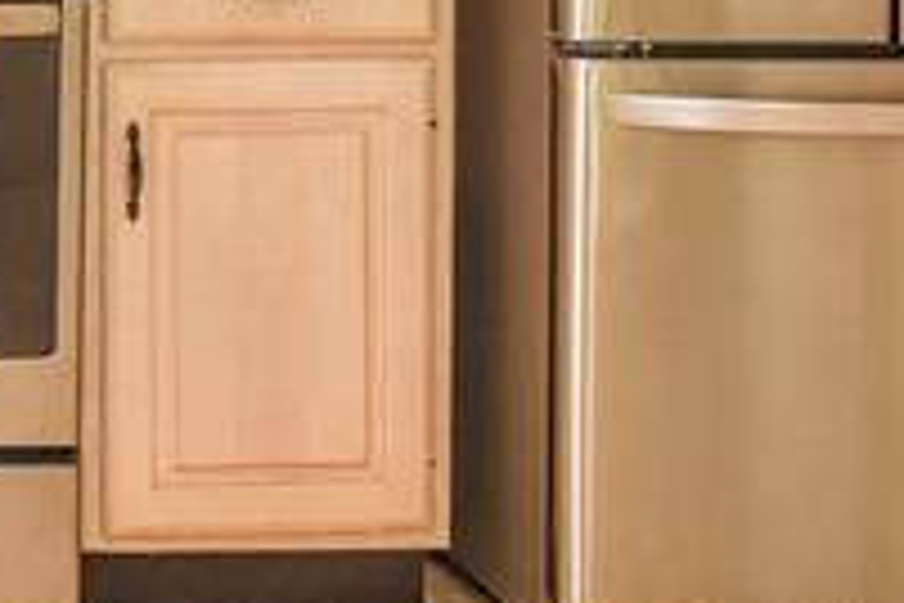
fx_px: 3063
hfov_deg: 15.7
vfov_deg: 11.0
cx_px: -355
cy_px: -169
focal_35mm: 122
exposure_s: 1/60
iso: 1000
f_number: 2.8
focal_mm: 24
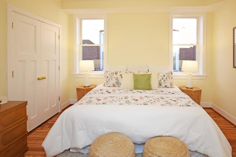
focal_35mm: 20
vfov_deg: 61.0
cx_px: 132
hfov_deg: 83.6
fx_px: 131
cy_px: 58
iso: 400
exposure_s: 1/100
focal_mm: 10
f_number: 5
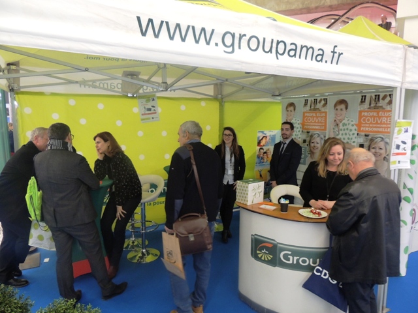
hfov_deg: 71.6
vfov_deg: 56.8
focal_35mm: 24
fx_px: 290
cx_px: 209
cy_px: 156
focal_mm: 4.3
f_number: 3
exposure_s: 1/20
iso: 400
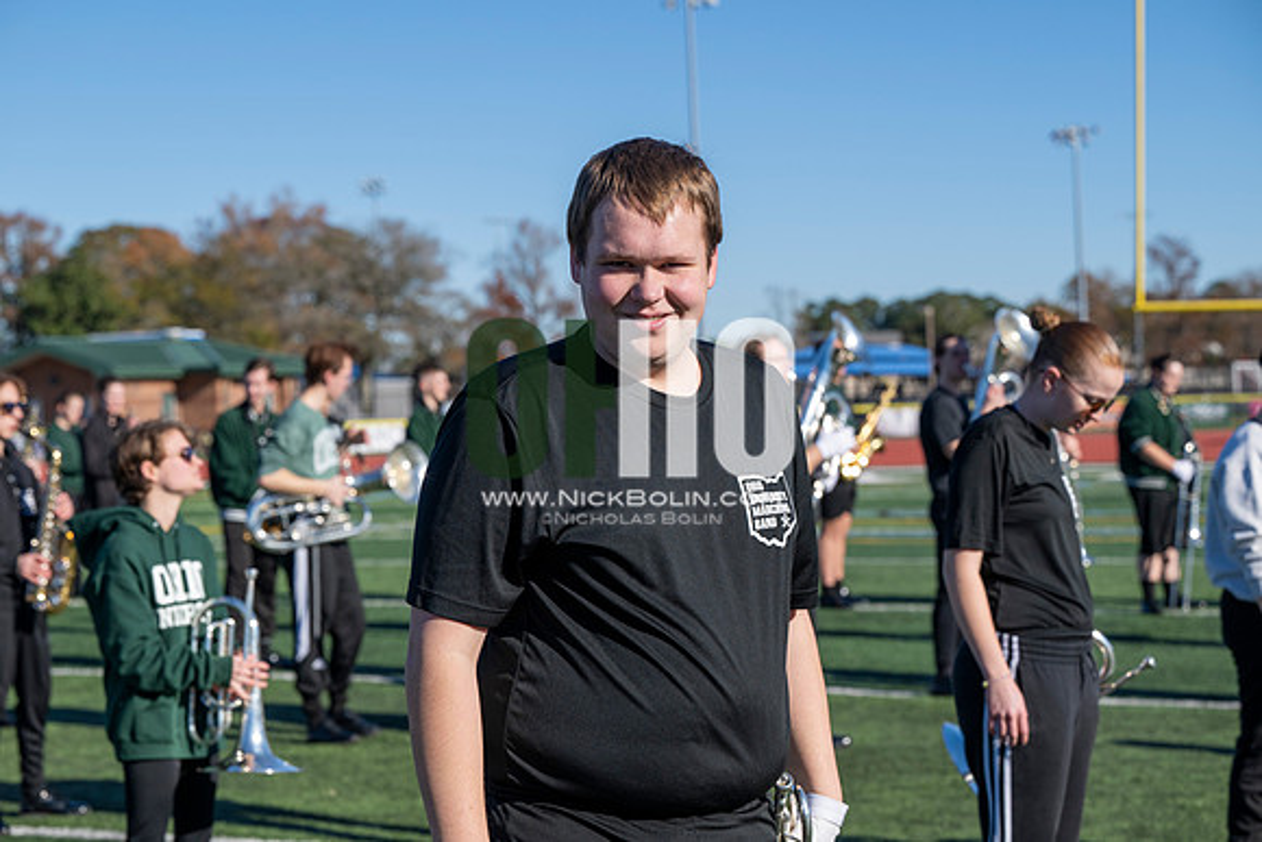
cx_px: 631
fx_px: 2454
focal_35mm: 70
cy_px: 421
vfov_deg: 19.5
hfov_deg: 28.8
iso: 250
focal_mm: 70
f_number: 5
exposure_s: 1/2000
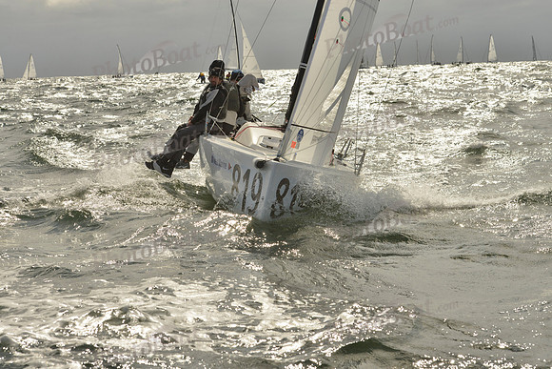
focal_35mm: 80
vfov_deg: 17.1
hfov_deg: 25.4
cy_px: 184
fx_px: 1227
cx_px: 276
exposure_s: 1/2000
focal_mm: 80
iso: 400
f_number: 11
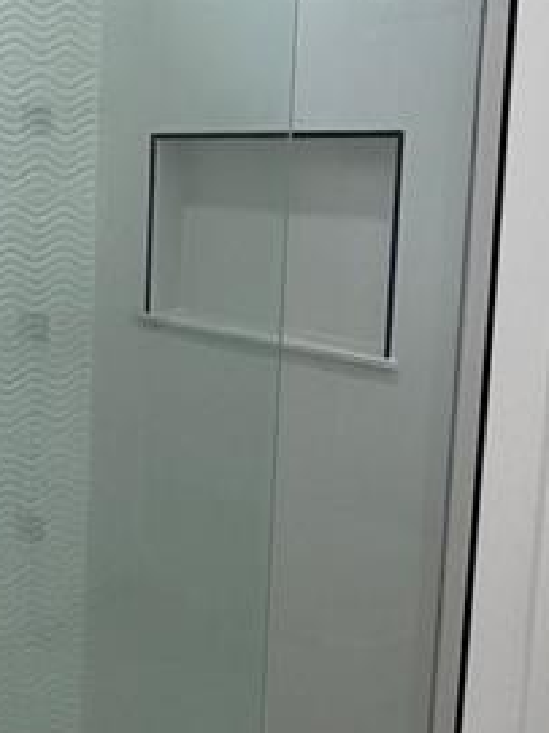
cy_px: 349
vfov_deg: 31.2
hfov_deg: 21.4
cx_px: -160
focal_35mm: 62
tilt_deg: -7.9
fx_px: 1312
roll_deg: +0.3
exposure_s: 1/112
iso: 125
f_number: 2.2
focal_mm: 2.22
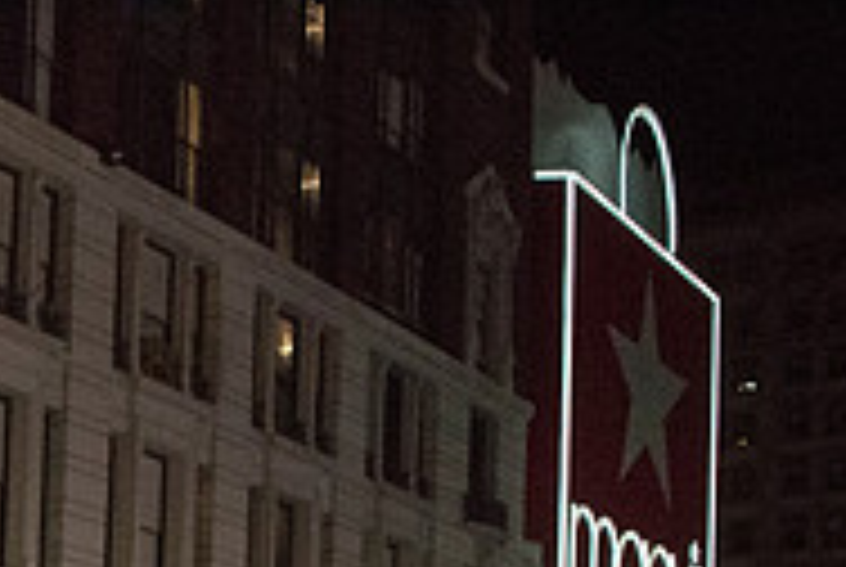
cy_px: 866
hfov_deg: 23.1
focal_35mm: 74
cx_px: -351
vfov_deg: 16.7
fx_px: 1742
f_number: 2.8
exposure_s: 1/3200
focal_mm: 24
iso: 8000
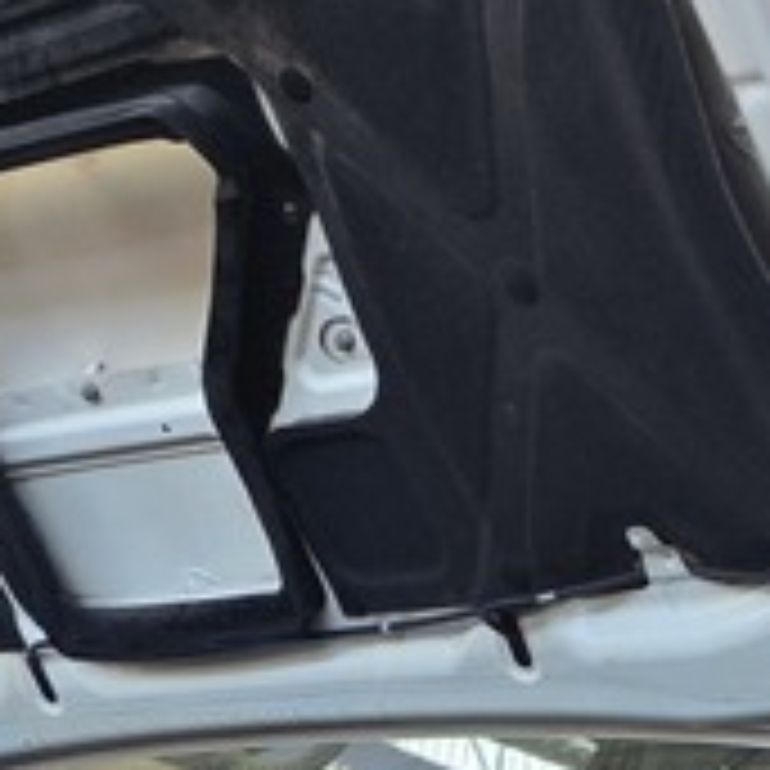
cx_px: 333
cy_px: 1486
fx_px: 3070
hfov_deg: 14.3
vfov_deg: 12.7
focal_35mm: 122
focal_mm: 6.25
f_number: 1.7
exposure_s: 1/180
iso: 64
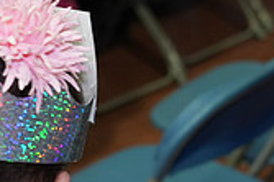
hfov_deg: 14.1
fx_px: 1110
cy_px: 204
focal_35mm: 146
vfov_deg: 9.3
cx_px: 115
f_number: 4.5
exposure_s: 1/125
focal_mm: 42
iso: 3200
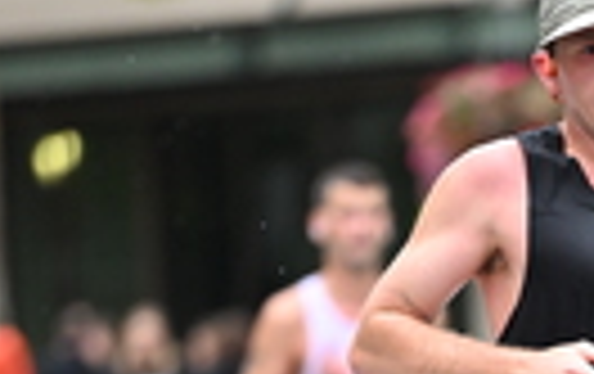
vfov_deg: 1.8
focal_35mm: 742
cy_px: 703
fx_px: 12032
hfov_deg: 2.8
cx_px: 700
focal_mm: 175
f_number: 2.8
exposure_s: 1/1250
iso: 1600
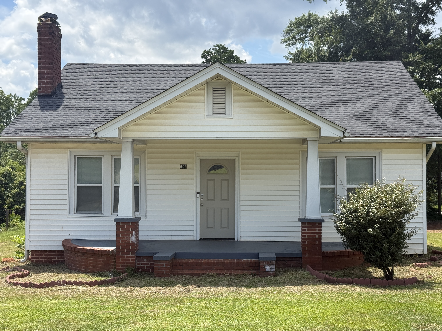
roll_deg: +0.0
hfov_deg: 39.7
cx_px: 221
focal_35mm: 48
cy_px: 166
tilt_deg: +0.8
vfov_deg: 30.3
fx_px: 613
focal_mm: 6.76
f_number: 1.78
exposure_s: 1/3226
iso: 80
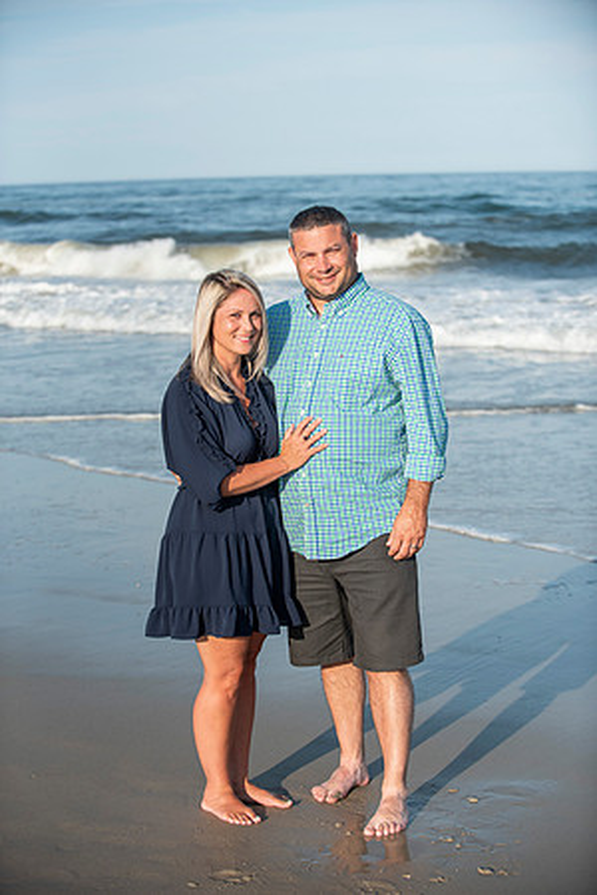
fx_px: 1741
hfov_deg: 19.5
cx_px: 298
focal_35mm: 70
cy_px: 448
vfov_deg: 28.8
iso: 250
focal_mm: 70
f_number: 3.5
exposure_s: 1/3200
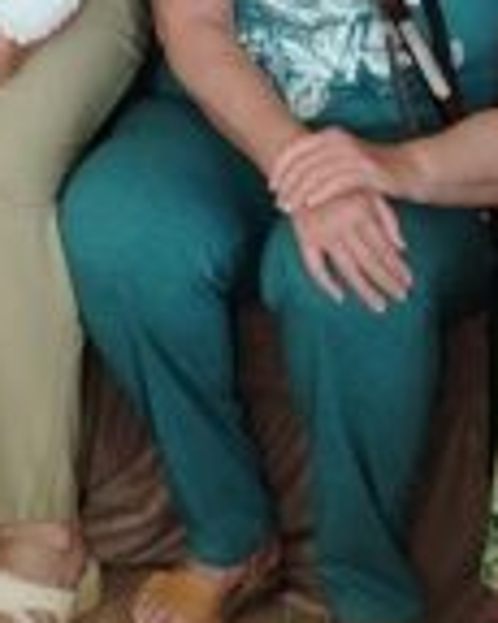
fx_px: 3080
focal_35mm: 167
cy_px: -761
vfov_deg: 10.3
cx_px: -680
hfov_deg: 8.5
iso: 688
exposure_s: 1/50
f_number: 1.75
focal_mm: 5.25
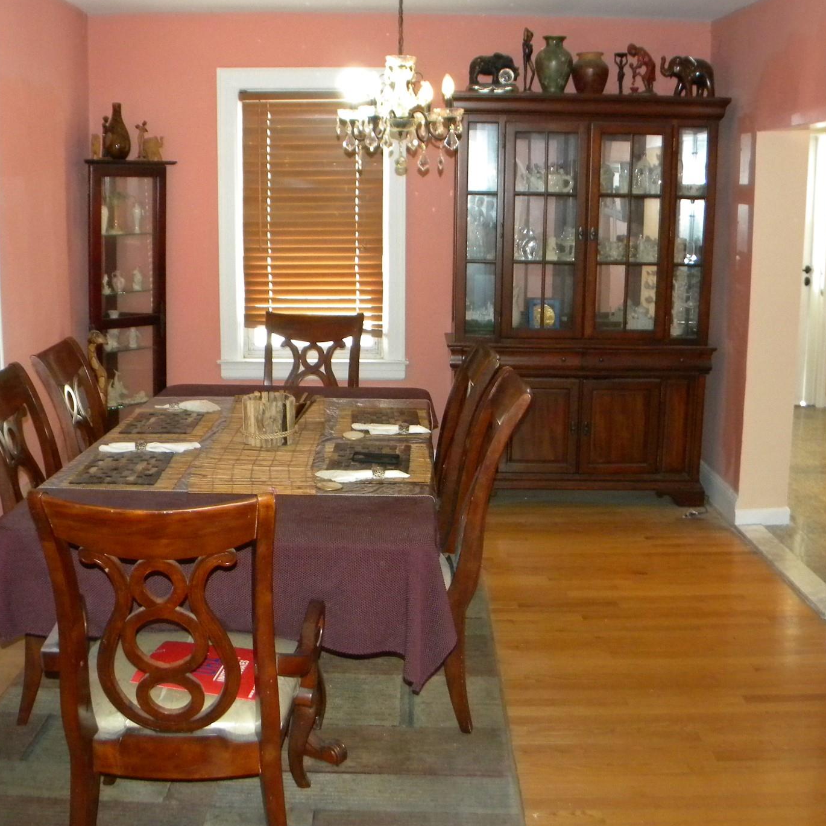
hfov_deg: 44.9
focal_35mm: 37
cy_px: 388
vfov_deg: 44.9
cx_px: 390
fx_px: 999
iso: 400
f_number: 3.5
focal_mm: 5
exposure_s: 1/26
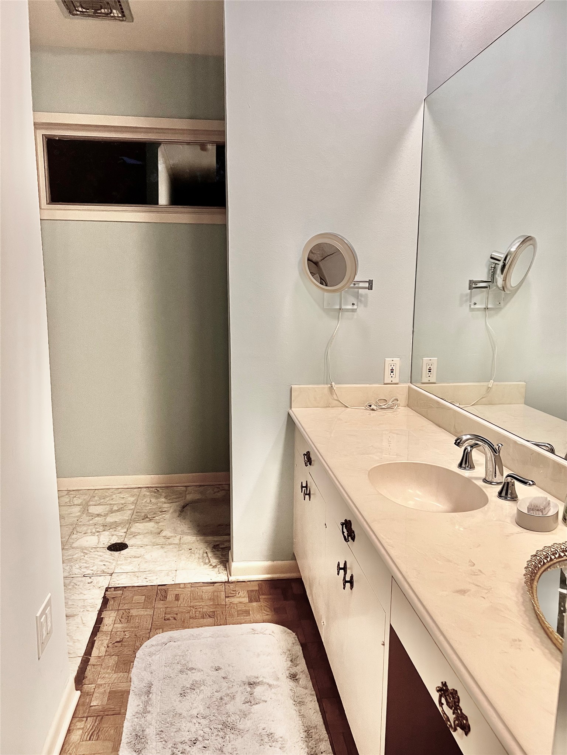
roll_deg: -1.0
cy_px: 378
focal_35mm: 26
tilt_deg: -9.3
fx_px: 568
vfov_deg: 67.3
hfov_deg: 53.1
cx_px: 284
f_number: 1.5
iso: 250
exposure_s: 1/60
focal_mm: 5.7
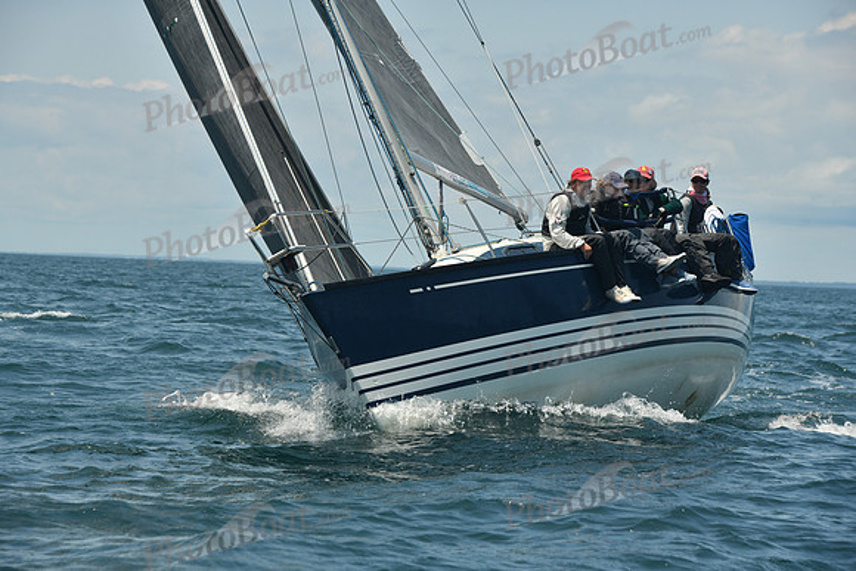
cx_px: 428
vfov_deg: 9.2
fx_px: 3567
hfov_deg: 13.7
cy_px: 286
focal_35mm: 150
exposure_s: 1/640
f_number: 8
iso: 320
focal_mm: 150
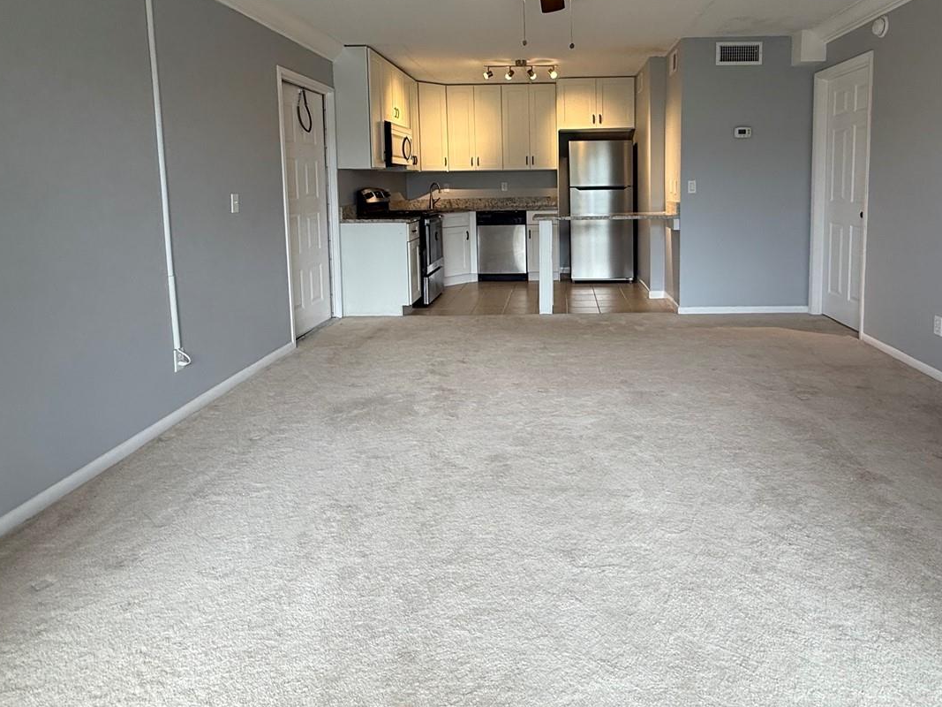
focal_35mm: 21
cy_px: 234
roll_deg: +0.8
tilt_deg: -5.4
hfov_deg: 78.3
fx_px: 571
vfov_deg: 61.8
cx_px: 554
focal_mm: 2.22
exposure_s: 1/120
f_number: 2.2
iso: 160
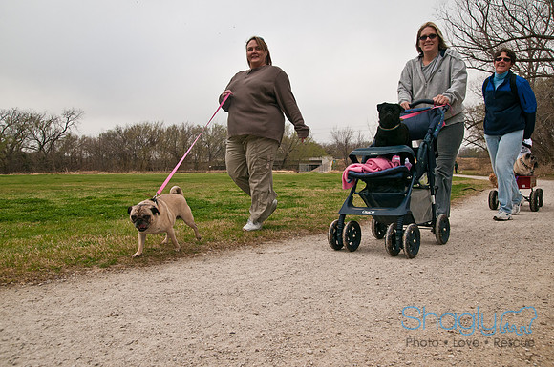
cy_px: 184
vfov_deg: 50.3
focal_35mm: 26
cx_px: 277
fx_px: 392
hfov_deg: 70.5
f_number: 5.6
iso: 200
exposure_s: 1/800
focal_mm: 17
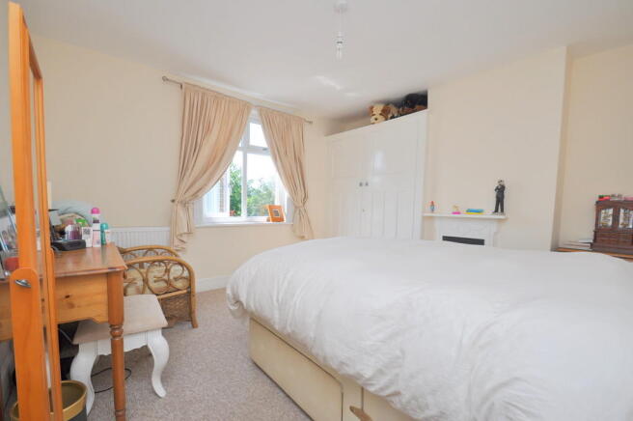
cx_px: 316
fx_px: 263
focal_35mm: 15
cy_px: 210
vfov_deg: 77.2
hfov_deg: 100.4
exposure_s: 1/125
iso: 200
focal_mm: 10
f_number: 5.6
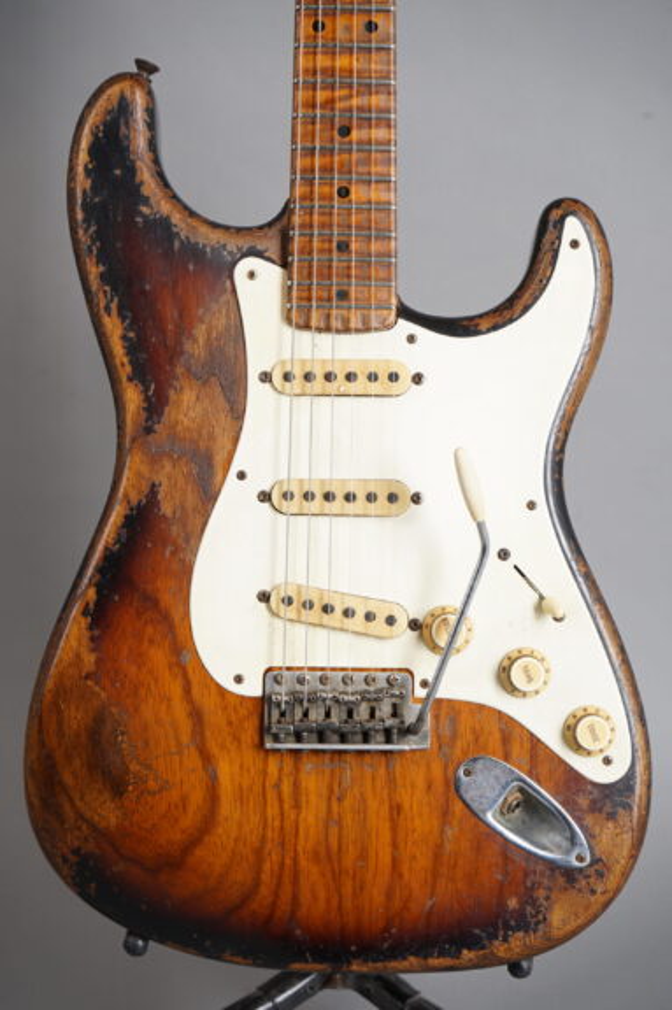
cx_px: 336
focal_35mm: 64
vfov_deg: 31.4
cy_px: 505
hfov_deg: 21.2
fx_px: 1795
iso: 160
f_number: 9
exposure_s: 1/100
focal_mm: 64
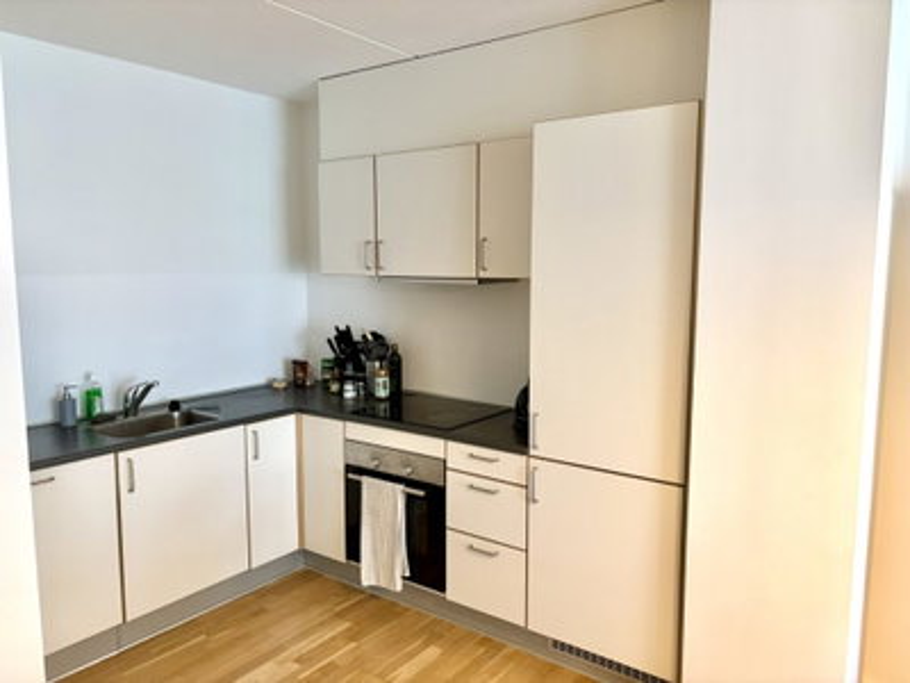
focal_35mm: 26
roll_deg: +0.6
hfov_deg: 67.3
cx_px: 455
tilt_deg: -5.9
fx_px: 683
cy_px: 342
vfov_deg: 53.1
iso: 200
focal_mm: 5.96
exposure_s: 1/50
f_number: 1.6
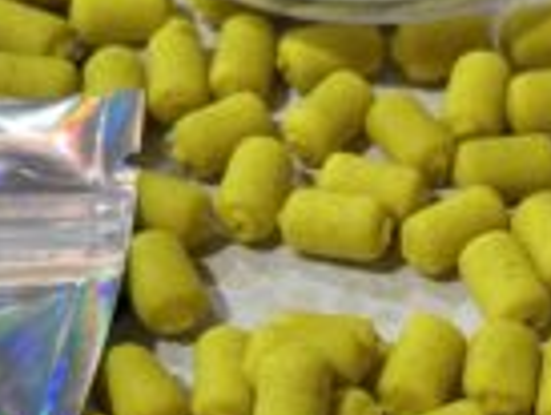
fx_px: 2406
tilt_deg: -48.6
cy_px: 288
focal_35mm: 151
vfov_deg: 9.8
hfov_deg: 13.0
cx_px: 463
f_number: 1.78
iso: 200
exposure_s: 1/50
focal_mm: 6.76
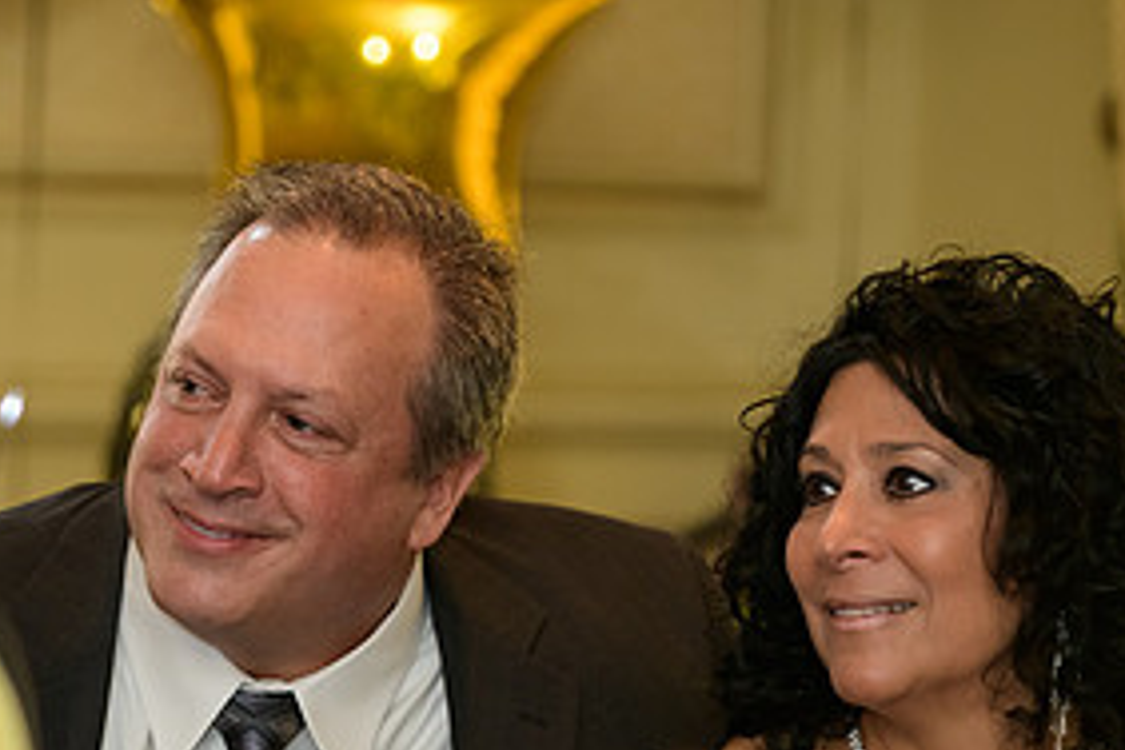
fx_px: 7187
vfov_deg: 6.0
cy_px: 640
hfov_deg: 9.0
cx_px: 582
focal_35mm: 230
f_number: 3.2
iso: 1600
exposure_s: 1/125
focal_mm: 112
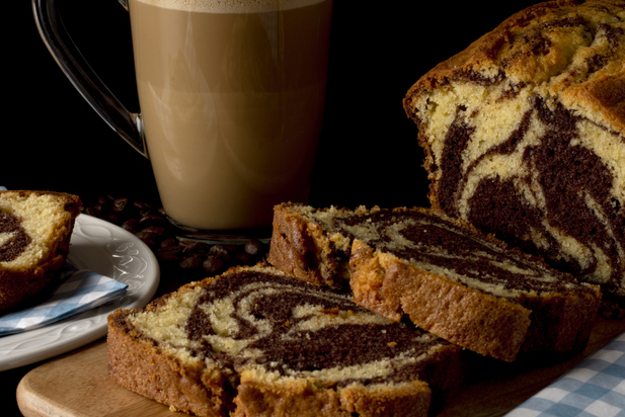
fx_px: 1528
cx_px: 360
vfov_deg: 15.5
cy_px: 222
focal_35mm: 88
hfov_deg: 23.1
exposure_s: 1/160
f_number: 16
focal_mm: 50
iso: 100
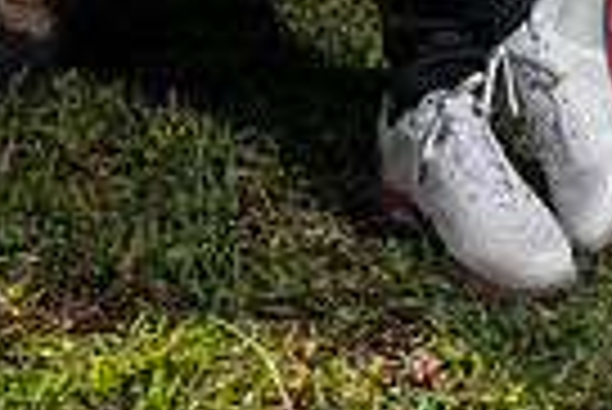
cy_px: -577
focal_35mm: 116
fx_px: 1974
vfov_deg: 10.3
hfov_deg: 17.5
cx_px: 482
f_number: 4.5
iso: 500
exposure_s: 1/200
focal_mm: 35
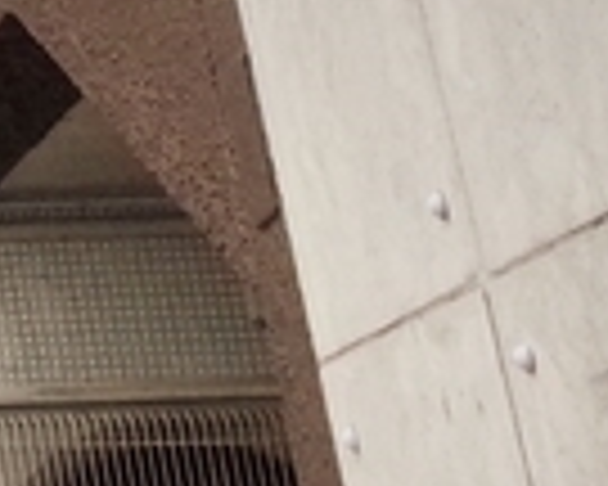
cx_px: -1783
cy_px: -1073
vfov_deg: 6.0
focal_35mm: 233
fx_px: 4193
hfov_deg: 6.7
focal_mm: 18.3
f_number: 8
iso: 400
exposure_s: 1/640
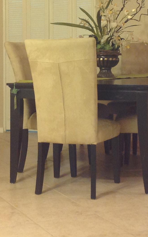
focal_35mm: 91
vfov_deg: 22.5
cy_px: 43
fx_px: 588
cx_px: 66
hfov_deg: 14.4
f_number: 2.4
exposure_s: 1/15
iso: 125
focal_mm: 4.28
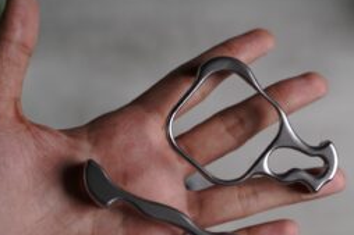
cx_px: 212
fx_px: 806
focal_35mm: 82
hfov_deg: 24.7
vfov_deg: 16.5
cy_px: 176
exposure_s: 1/60
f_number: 4
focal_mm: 52
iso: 400
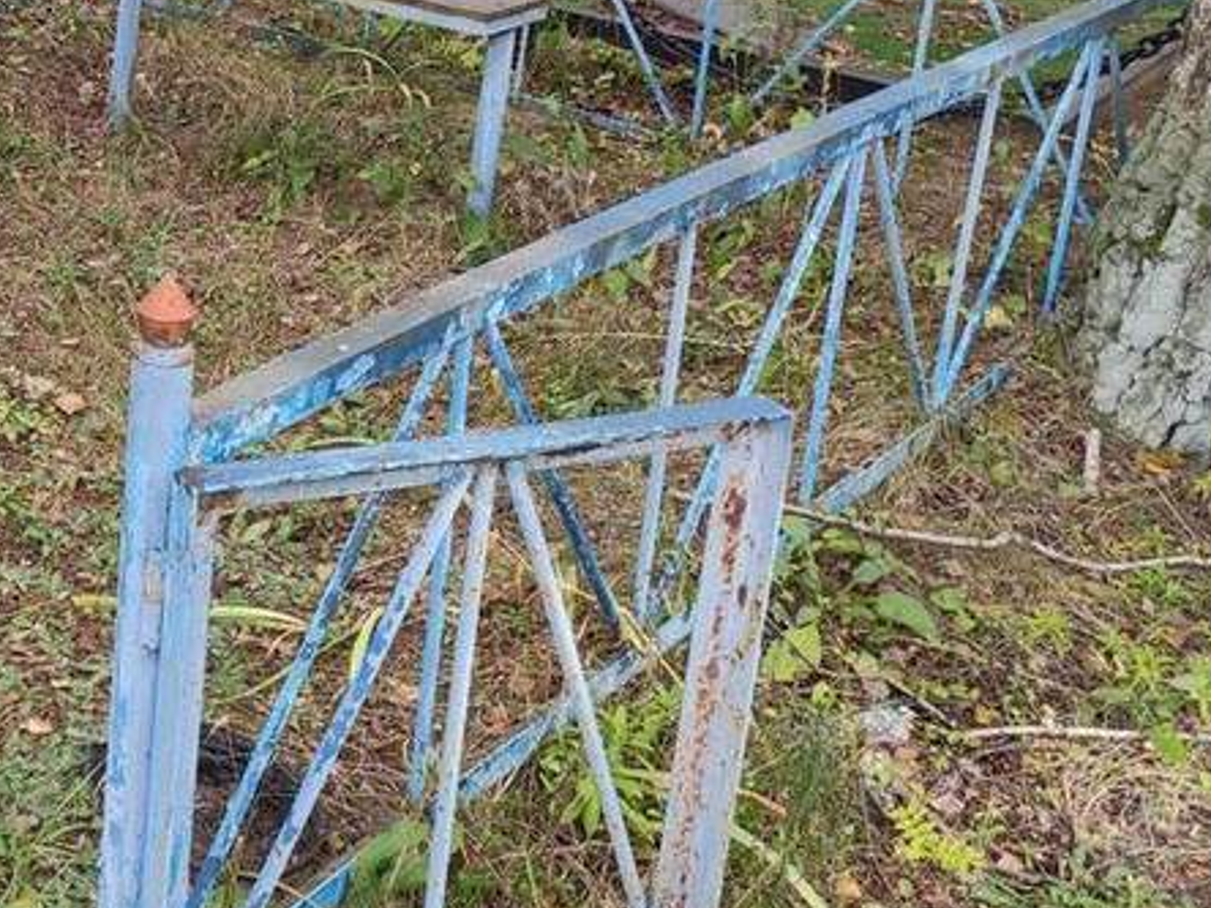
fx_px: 2099
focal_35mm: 60
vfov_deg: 23.4
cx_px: -101
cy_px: 5
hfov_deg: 29.3
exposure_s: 1/154
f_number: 1.75
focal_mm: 4.77
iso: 112
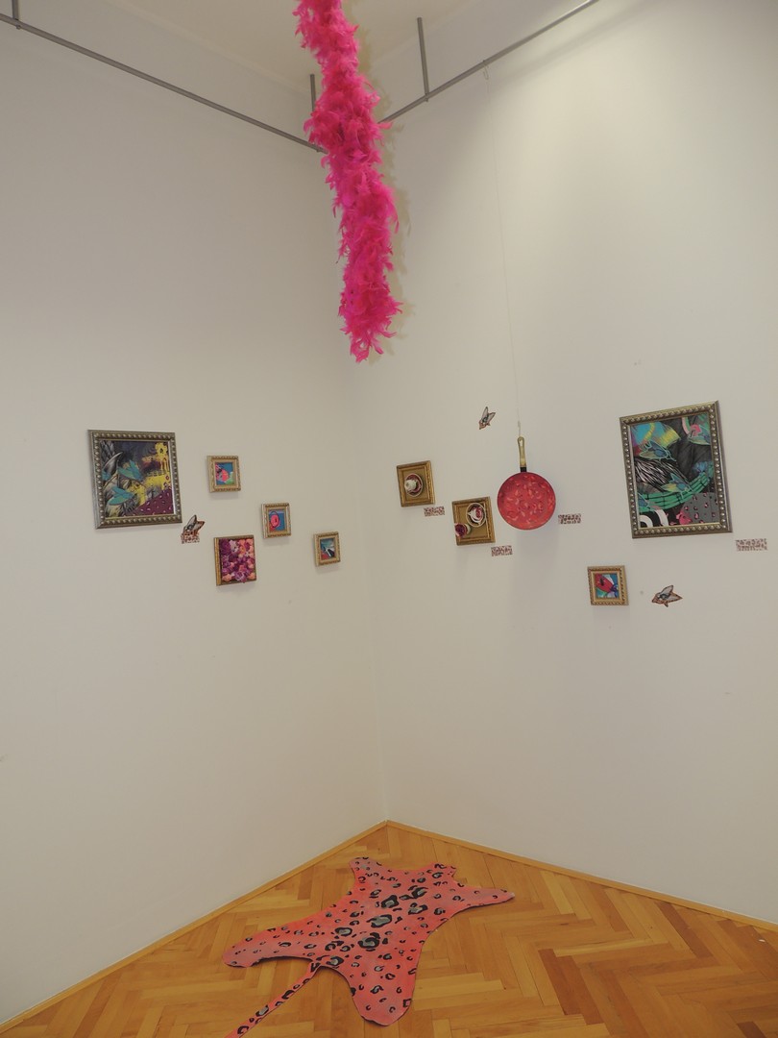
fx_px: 719
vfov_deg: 71.6
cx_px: 389
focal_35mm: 24
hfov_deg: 56.8
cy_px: 519
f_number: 3
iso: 100
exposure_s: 1/40
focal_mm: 4.3
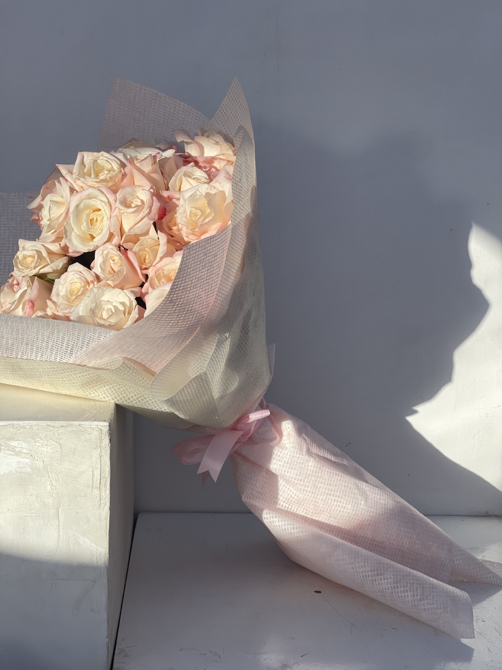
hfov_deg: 22.9
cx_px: 251
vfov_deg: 30.3
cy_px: 335
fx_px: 1238
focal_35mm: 64
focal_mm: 7.5
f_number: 2.2
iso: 20
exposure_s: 1/1429
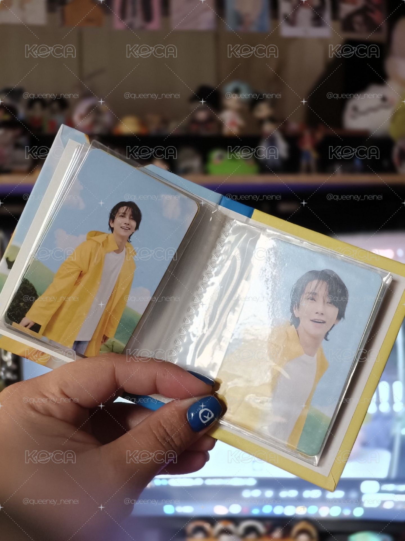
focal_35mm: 47
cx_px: 202
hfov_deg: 30.9
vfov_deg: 40.4
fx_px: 733
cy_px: 270
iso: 1000
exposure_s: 1/33.3
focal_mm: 7.08
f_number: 4.5
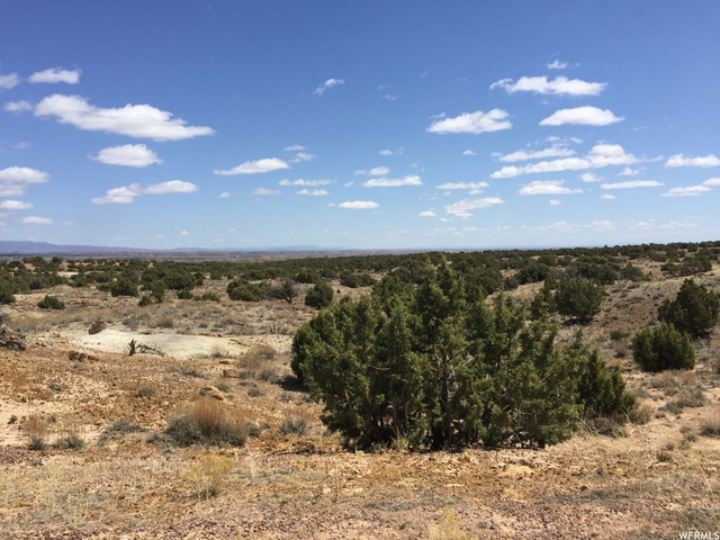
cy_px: 270
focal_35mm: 29
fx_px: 603
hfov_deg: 61.7
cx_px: 360
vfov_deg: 48.2
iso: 32
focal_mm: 4.15
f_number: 2.2
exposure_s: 1/3049
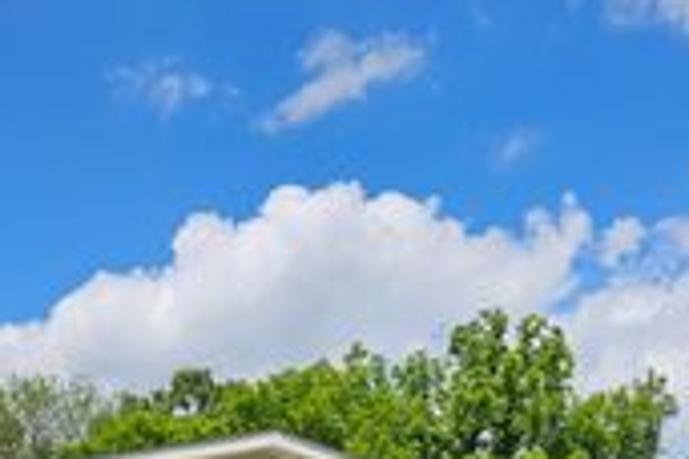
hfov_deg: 28.6
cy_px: 618
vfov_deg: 18.0
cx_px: 214
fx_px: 1340
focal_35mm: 70
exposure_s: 1/1746
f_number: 1.7
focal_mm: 6.3
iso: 12
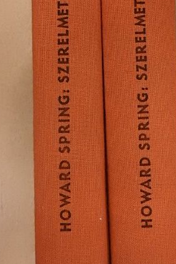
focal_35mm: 47
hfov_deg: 28.5
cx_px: 110
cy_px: 80
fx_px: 345
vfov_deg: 41.2
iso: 1600
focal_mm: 5.4
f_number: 3.5
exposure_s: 1/80
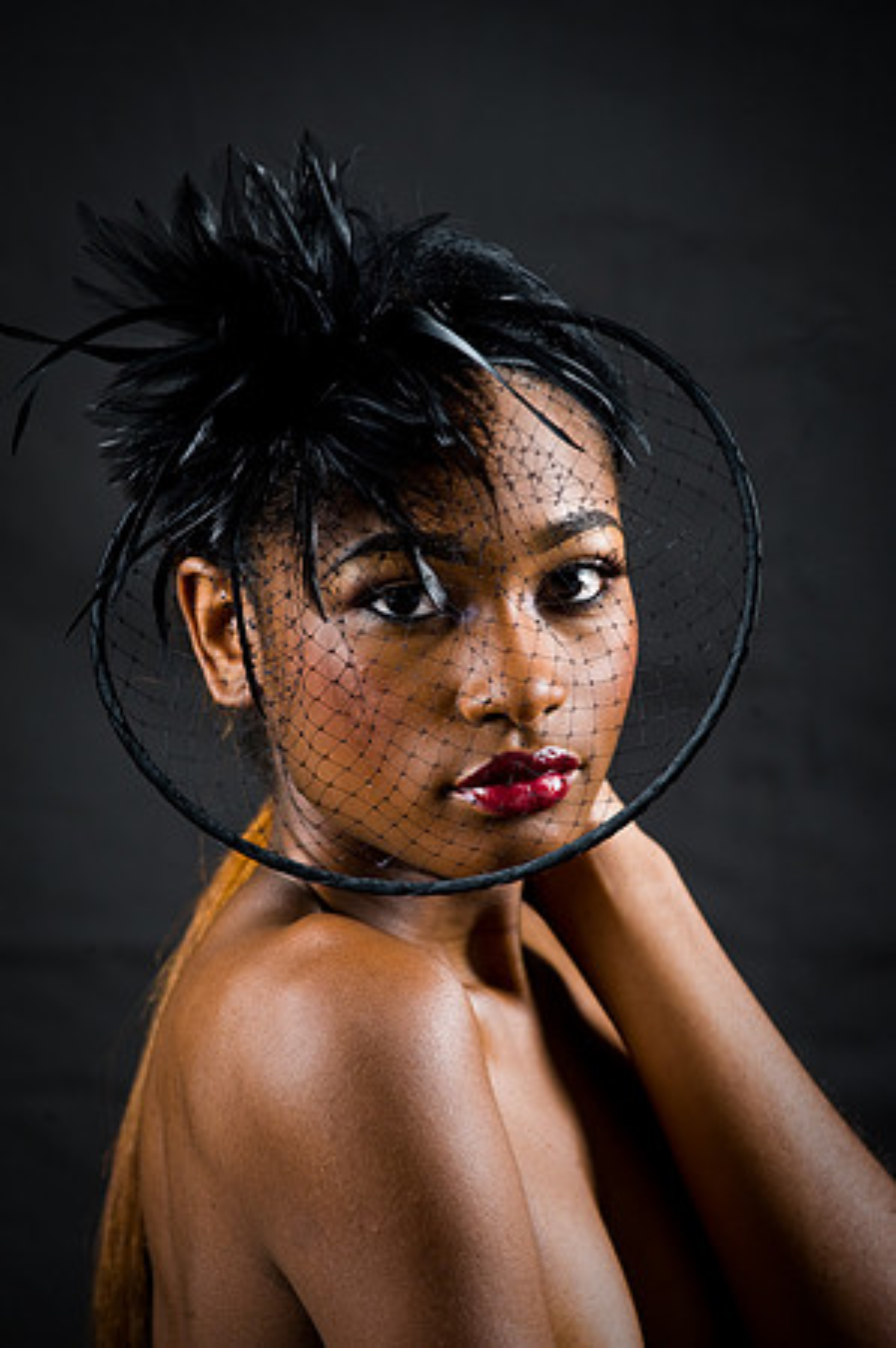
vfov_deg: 10.3
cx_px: 448
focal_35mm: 200
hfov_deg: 6.9
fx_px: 7483
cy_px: 674
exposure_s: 1/125
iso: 320
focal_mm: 200
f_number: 5.6
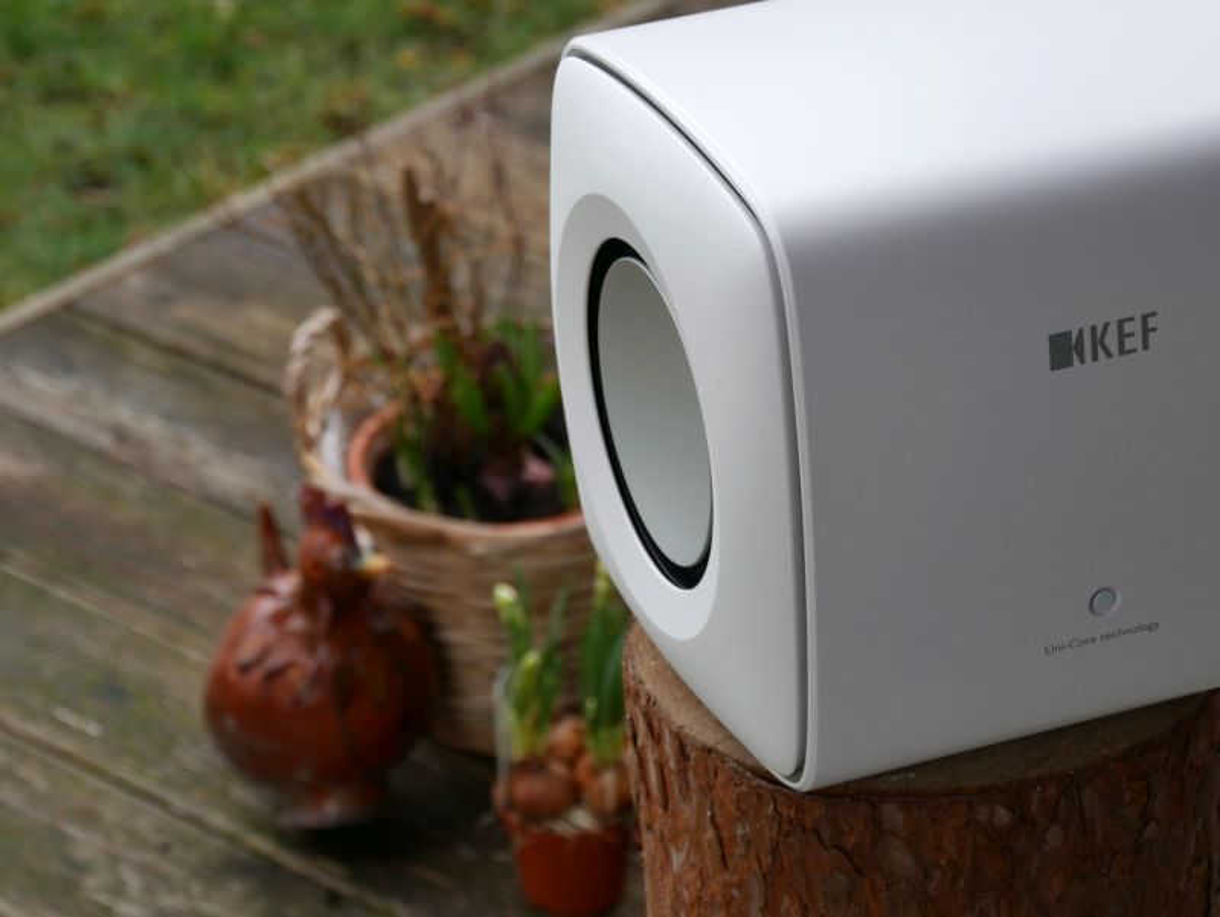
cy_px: 458
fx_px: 3879
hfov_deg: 17.9
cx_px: 610
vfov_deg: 13.5
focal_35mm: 110
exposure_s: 1/125
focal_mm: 55
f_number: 5.1
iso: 400
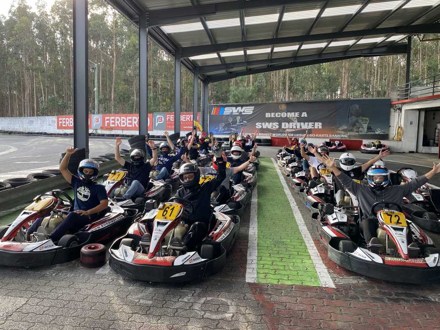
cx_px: 208
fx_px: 356
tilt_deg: -5.3
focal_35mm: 28
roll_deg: -1.1
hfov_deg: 63.4
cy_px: 154
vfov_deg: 49.7
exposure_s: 1/165
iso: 32
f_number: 1.8
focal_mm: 4.25
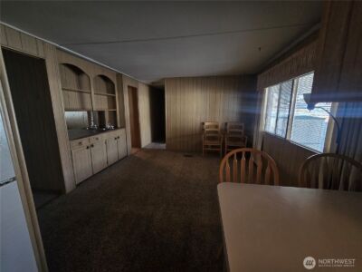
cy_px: 136
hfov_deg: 106.2
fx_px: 136
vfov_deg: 89.9
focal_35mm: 13
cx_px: 181
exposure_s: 1/60
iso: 160
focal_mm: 2.2
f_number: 2.2
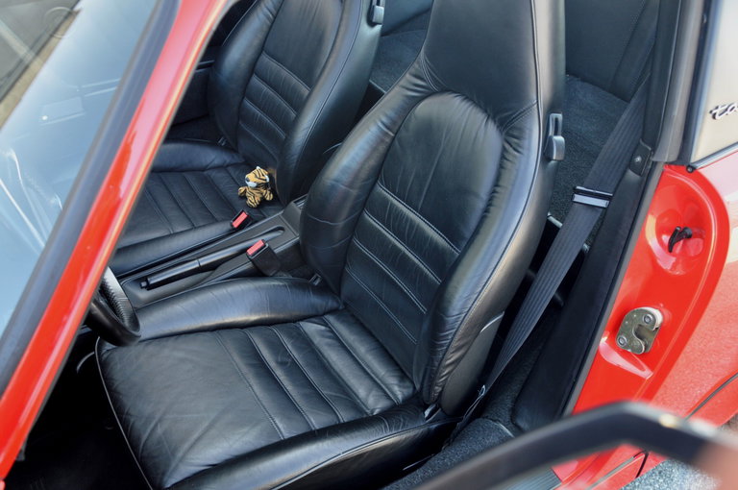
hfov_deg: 53.2
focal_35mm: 36
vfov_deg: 36.8
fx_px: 737
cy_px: 245
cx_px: 369
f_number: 3.8
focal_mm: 24
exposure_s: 1/25
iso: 500
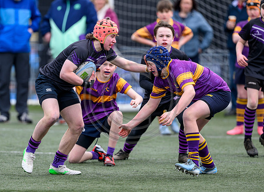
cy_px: 99
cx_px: 101
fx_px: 3679
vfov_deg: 3.0
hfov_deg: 4.1
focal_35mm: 487
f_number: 3.5
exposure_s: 1/1600
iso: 500
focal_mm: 400
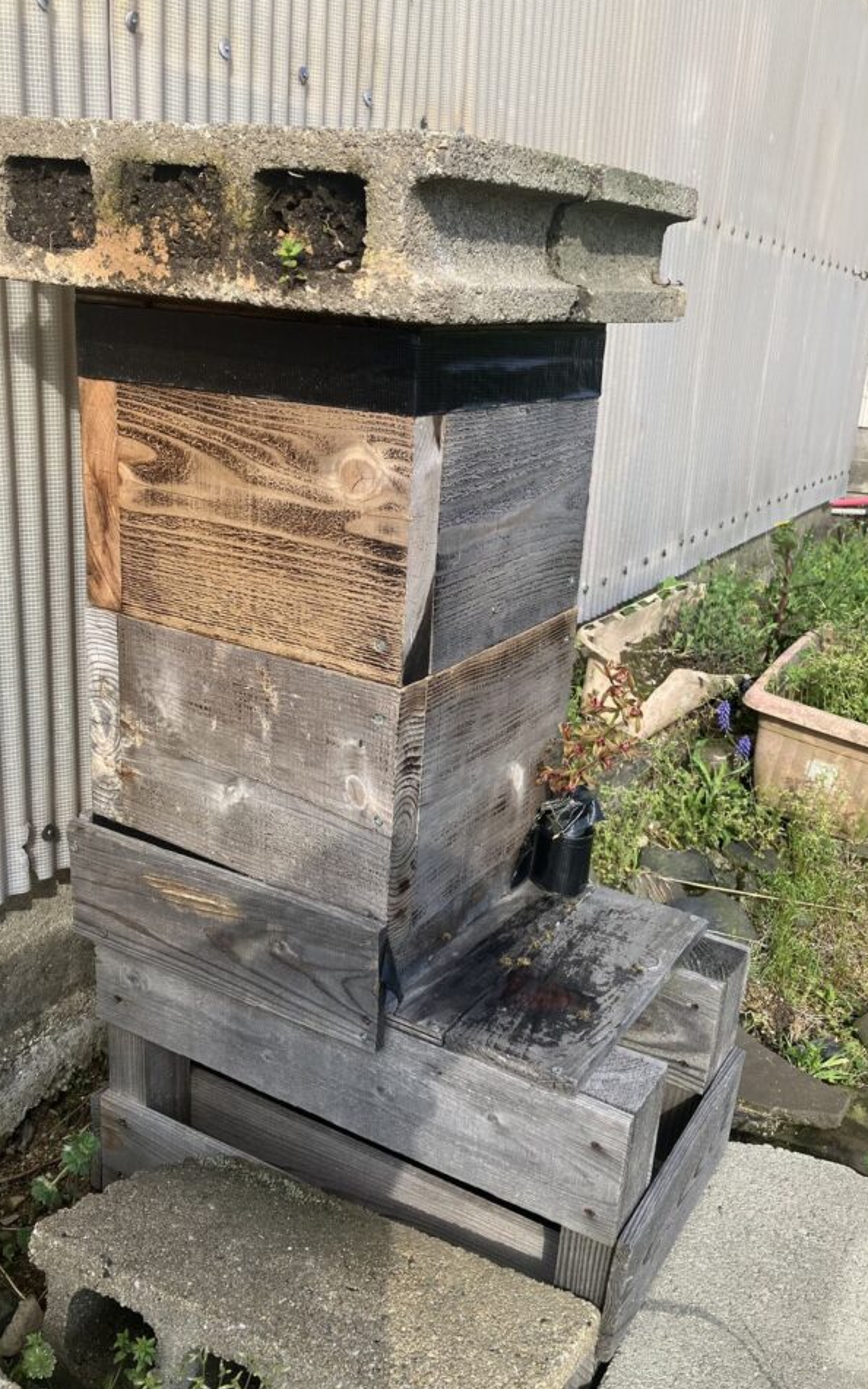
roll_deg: -2.3
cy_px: 738
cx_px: 488
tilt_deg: -17.6
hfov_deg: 39.4
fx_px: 1211
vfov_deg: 59.6
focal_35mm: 32
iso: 32
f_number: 1.8
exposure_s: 1/991
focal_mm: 3.99
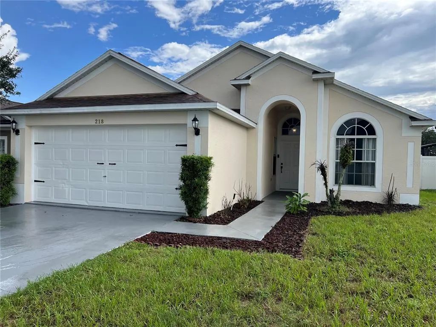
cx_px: 218
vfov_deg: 53.1
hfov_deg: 67.3
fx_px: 327
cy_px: 164
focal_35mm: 26
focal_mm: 5.7
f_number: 1.5
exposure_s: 1/2045
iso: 50
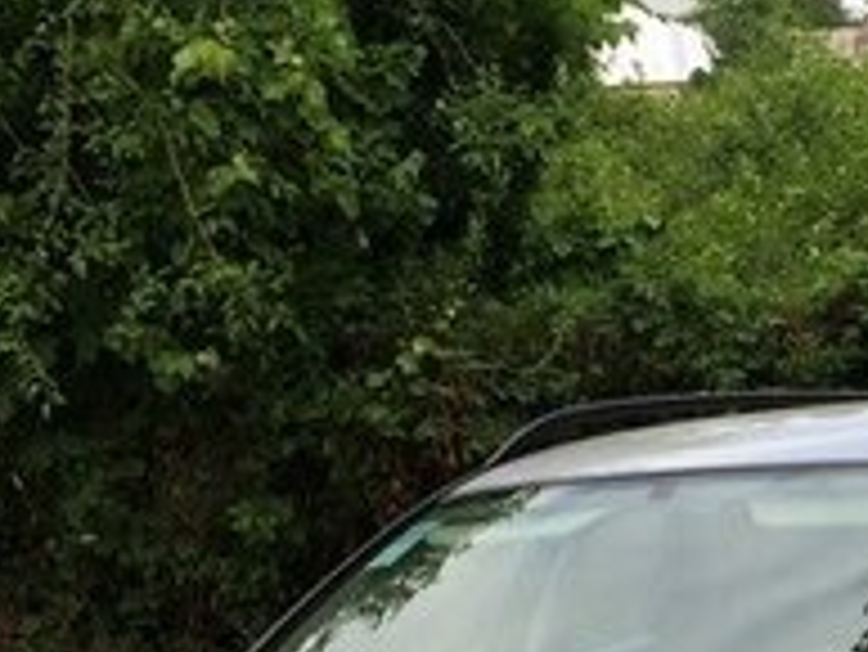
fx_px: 2484
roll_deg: +3.7
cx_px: 837
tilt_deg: -14.3
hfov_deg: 19.3
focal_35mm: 99
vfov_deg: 14.3
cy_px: 870
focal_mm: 4.15
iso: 32
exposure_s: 1/933
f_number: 2.2
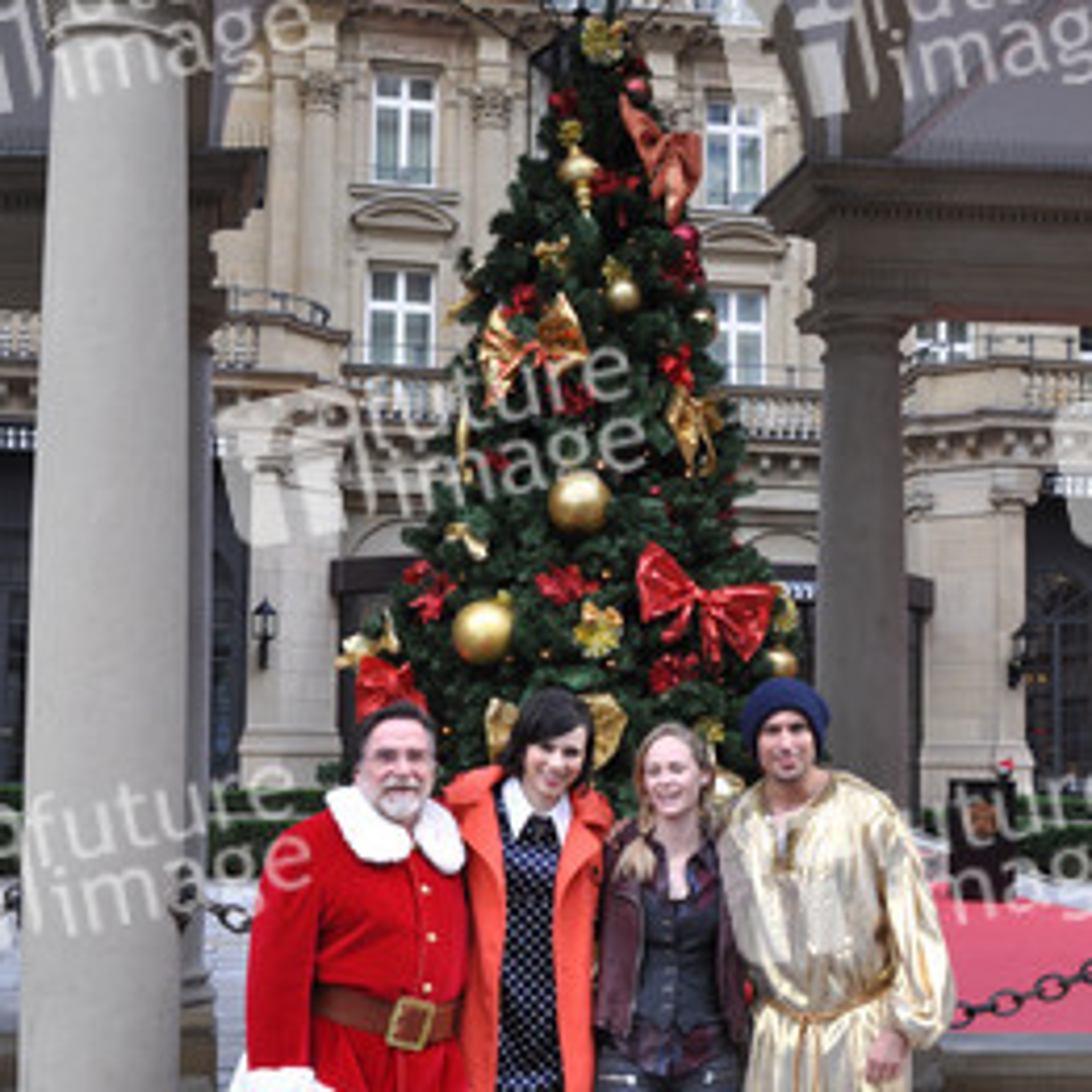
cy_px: 657
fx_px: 1535
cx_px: 554
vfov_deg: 39.0
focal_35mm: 43
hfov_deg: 39.2
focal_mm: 22
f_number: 5.6
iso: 400
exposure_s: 1/125
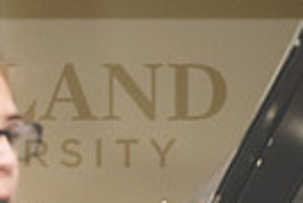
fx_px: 7339
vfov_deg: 1.6
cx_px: -351
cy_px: 295
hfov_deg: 2.4
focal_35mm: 871
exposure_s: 1/200
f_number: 3.2
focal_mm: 200
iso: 4000
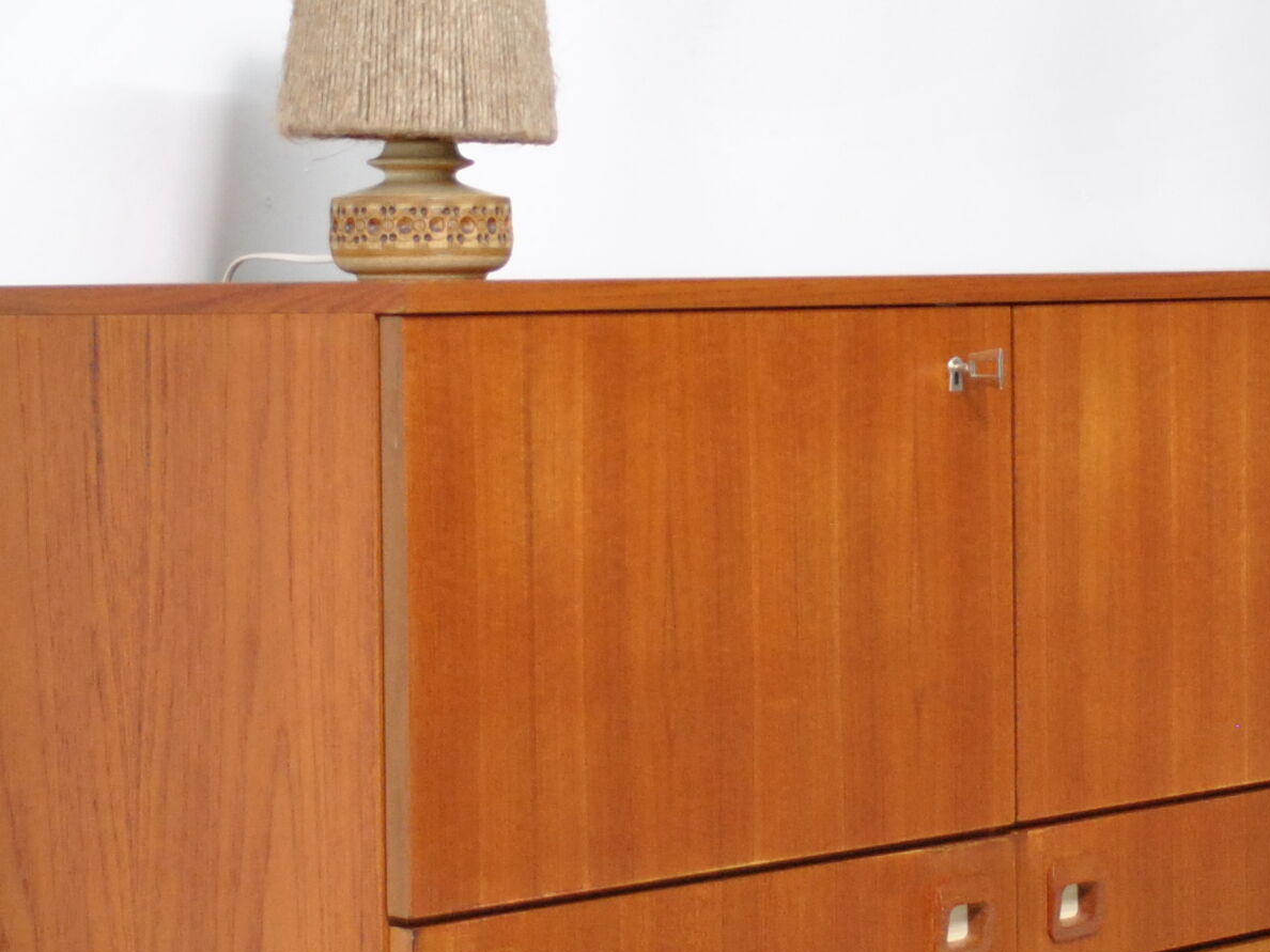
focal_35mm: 113
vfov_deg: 13.1
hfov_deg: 17.4
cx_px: 633
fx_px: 4146
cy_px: 393
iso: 560
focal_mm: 24
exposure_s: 1/30
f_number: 4
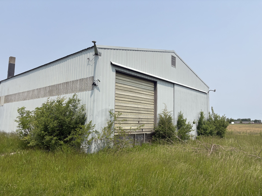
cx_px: 131
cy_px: 98
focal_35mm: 26
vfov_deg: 53.1
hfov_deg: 67.3
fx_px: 197
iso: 50
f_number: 1.6
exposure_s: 1/4950
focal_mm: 5.96
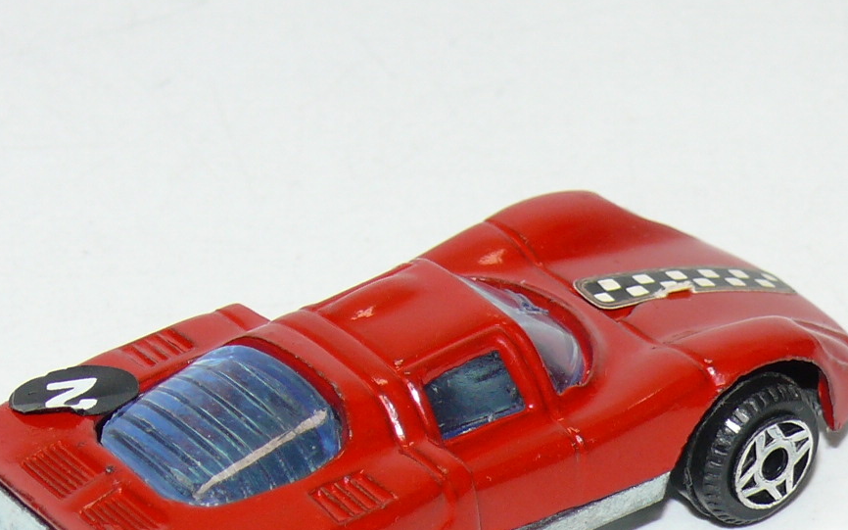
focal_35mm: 186
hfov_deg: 11.3
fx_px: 4298
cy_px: 379
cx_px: 448
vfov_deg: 7.0
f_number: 4
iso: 100
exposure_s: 1/30
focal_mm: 13
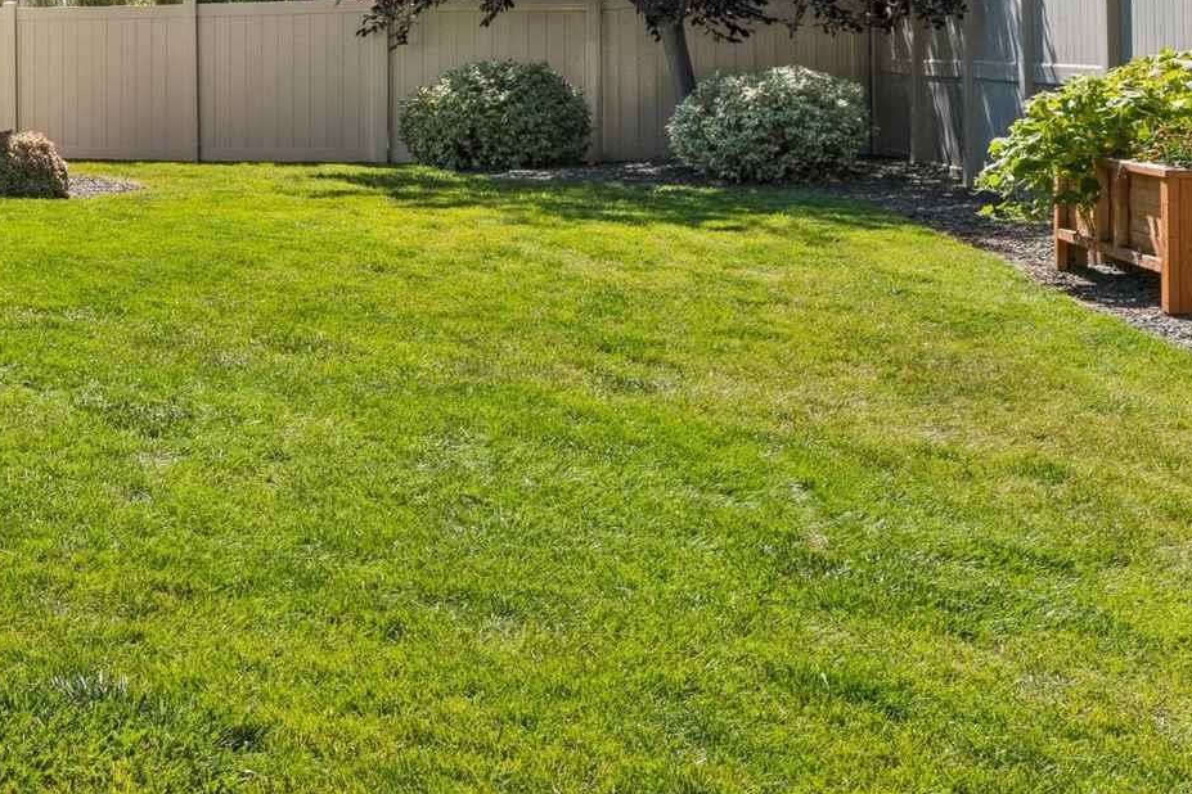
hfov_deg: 24.5
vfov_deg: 23.5
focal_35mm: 56
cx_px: -734
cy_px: 76
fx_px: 1853
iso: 400
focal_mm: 16.9
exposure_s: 1/200
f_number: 13
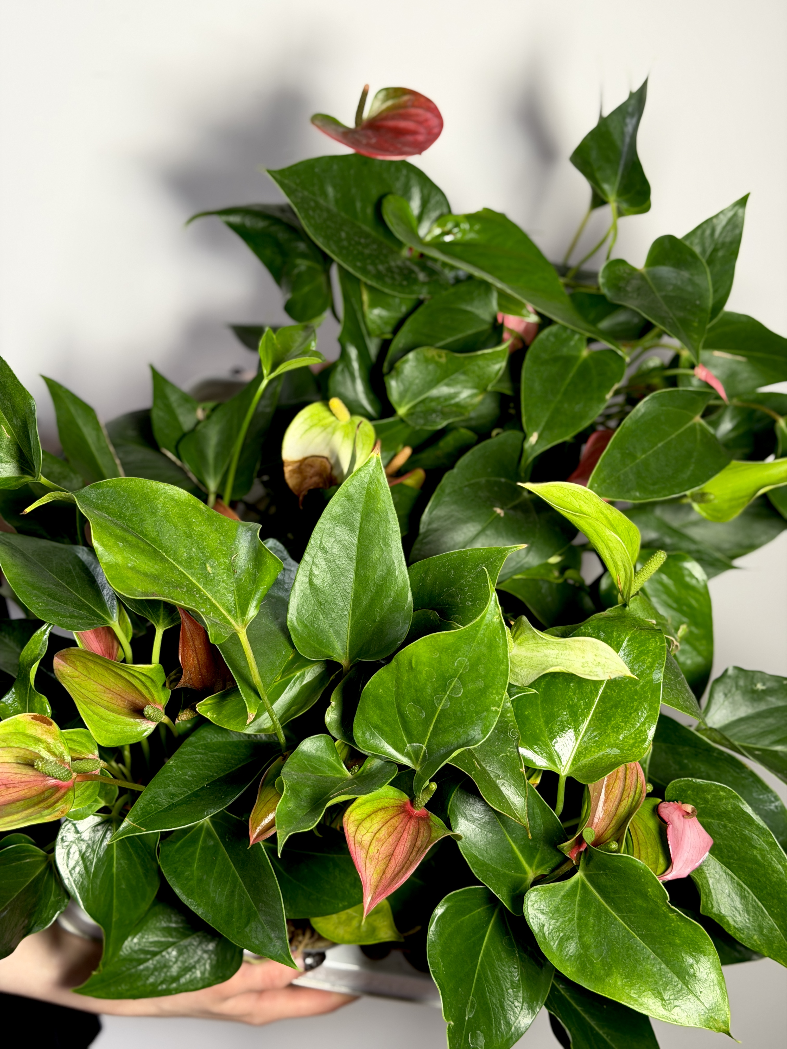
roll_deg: -3.4
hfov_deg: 30.3
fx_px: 1455
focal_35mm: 48
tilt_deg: -17.8
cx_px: 394
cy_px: 524
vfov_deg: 39.7
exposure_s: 1/72
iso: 100
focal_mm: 6.76
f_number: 1.78
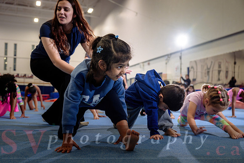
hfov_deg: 49.0
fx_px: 267
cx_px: 114
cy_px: 87
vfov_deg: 33.8
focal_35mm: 39
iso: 800
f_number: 3.5
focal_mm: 37
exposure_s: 1/160
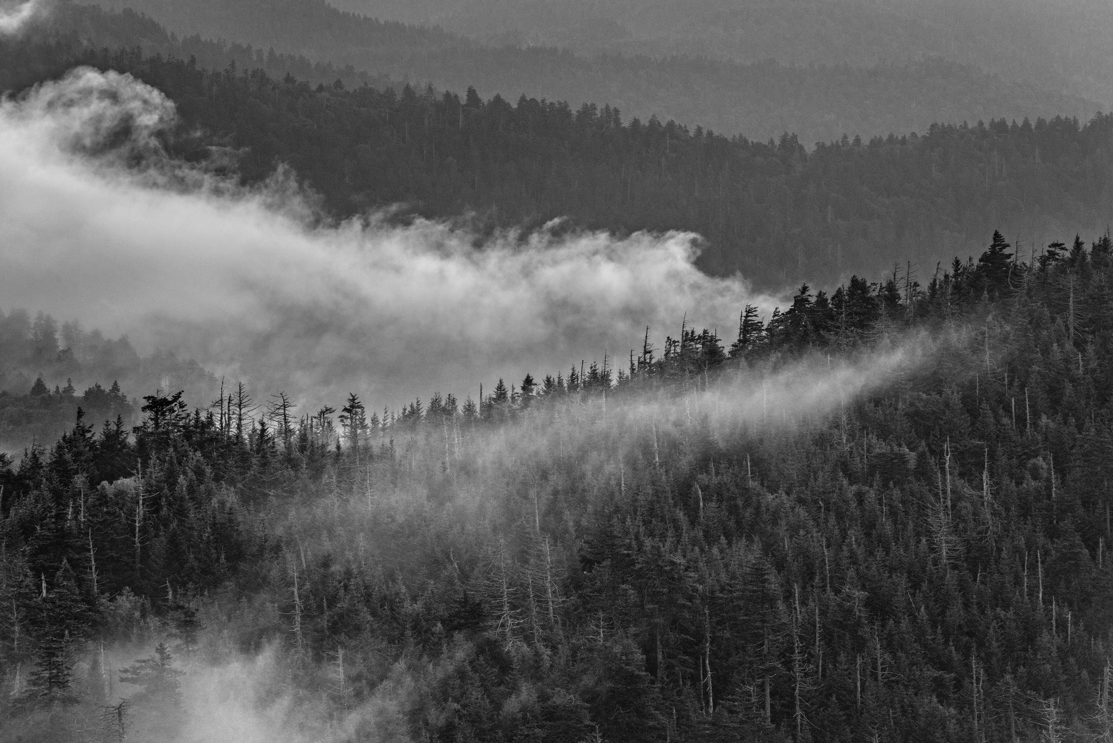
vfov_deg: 6.9
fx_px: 6185
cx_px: 556
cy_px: 372
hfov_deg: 10.3
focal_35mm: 200
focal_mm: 200
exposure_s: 1/125
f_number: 11
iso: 800
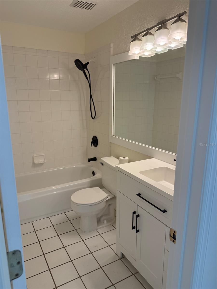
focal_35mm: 24
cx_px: 108
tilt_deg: -12.5
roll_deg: -0.8
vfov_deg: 71.6
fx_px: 201
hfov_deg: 56.8
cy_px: 144
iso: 100
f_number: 1.78
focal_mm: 6.76
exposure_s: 1/252
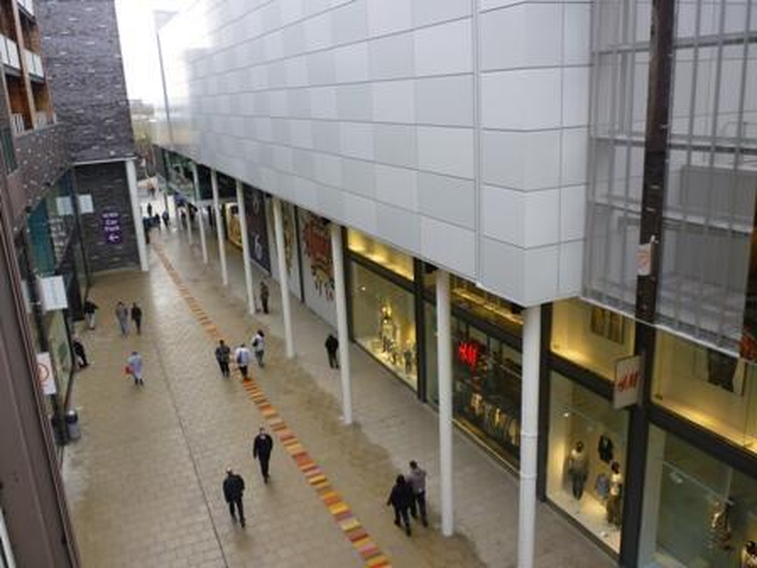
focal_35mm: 29
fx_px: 634
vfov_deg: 48.2
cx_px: 378
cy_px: 284
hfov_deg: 61.7
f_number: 3.3
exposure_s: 1/80
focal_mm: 5.2
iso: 80
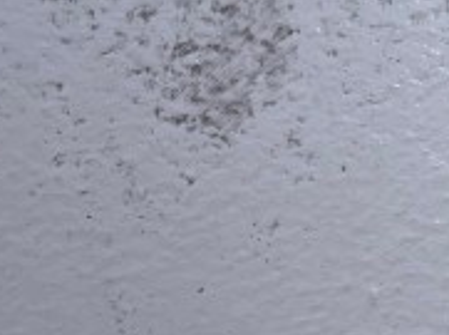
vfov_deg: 10.2
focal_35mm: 144
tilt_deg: -56.2
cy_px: 2
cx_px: 925
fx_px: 1864
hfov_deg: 12.1
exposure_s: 1/600
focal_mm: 4.2
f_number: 1.6
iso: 32
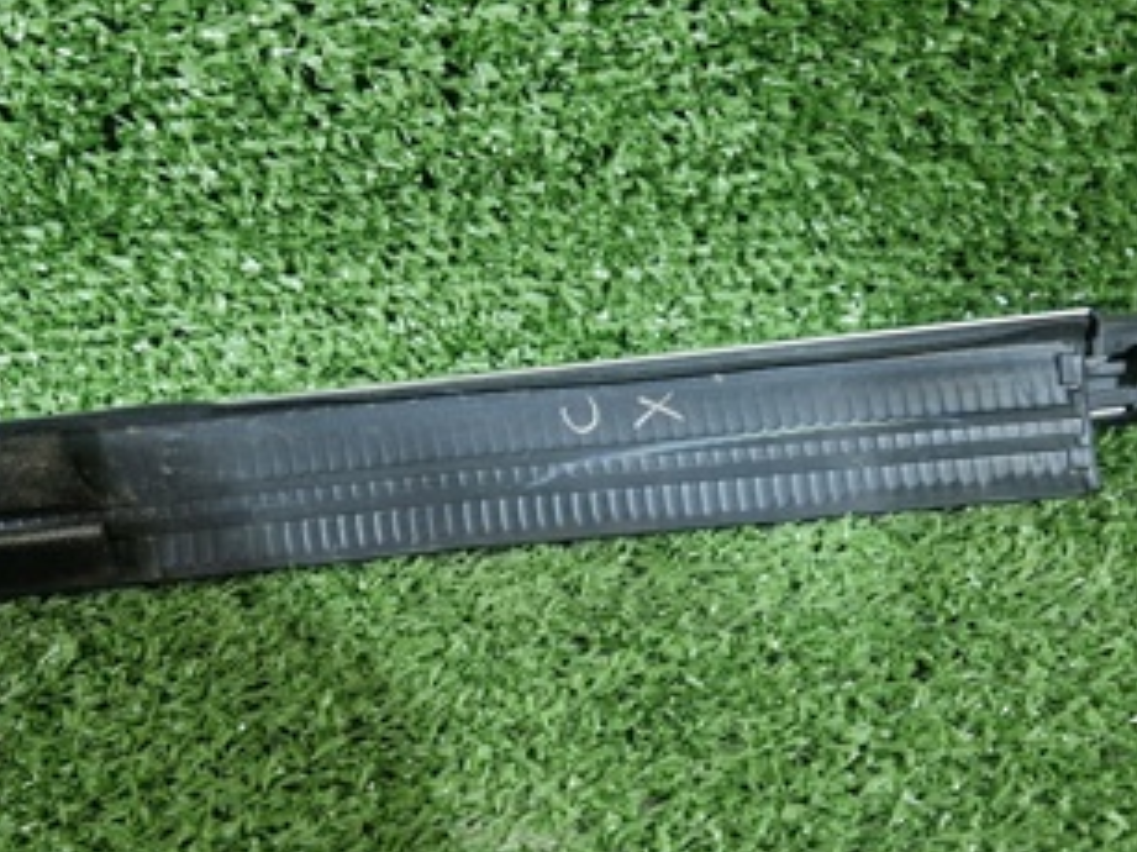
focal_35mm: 48
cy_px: 559
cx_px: 433
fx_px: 1576
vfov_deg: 30.1
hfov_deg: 39.4
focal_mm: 5.4
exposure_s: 1/50
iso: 640
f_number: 1.8
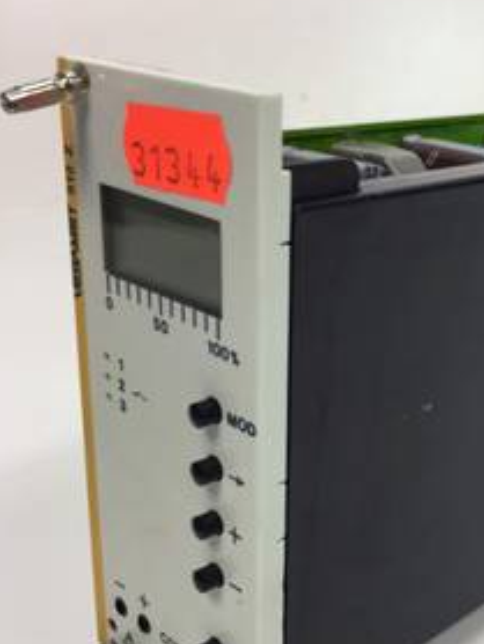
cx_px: 394
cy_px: 408
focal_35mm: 50
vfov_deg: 37.9
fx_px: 931
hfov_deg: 28.5
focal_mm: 4.15
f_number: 2.2
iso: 40
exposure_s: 1/50
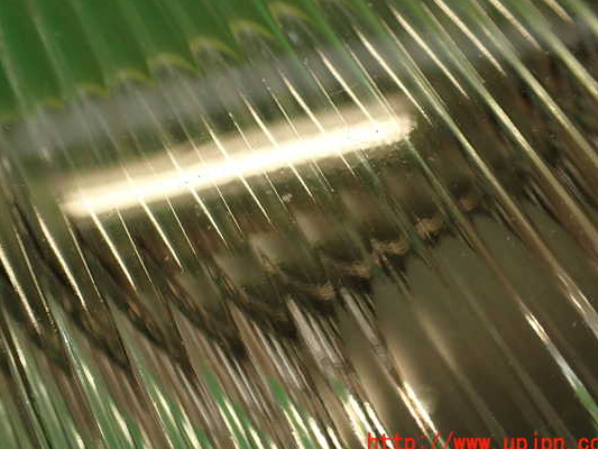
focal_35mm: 36
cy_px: 205
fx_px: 622
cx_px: 284
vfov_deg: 39.6
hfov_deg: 51.3
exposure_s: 1/60
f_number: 2.4
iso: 160
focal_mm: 5.79
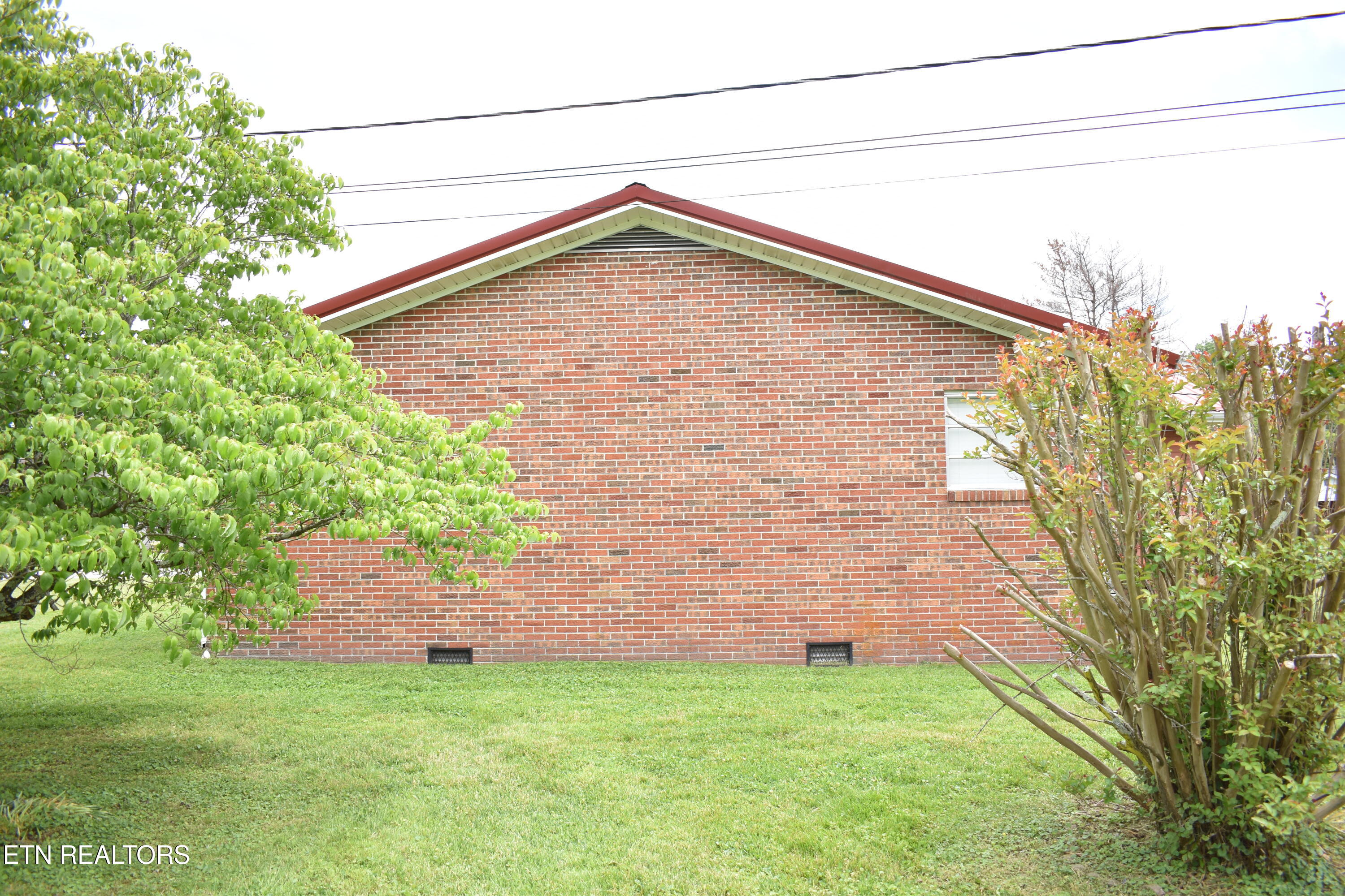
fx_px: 1009
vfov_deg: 47.9
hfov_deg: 67.4
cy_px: 448
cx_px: 672
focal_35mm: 27
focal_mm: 18
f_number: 3.5
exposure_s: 1/200
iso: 100
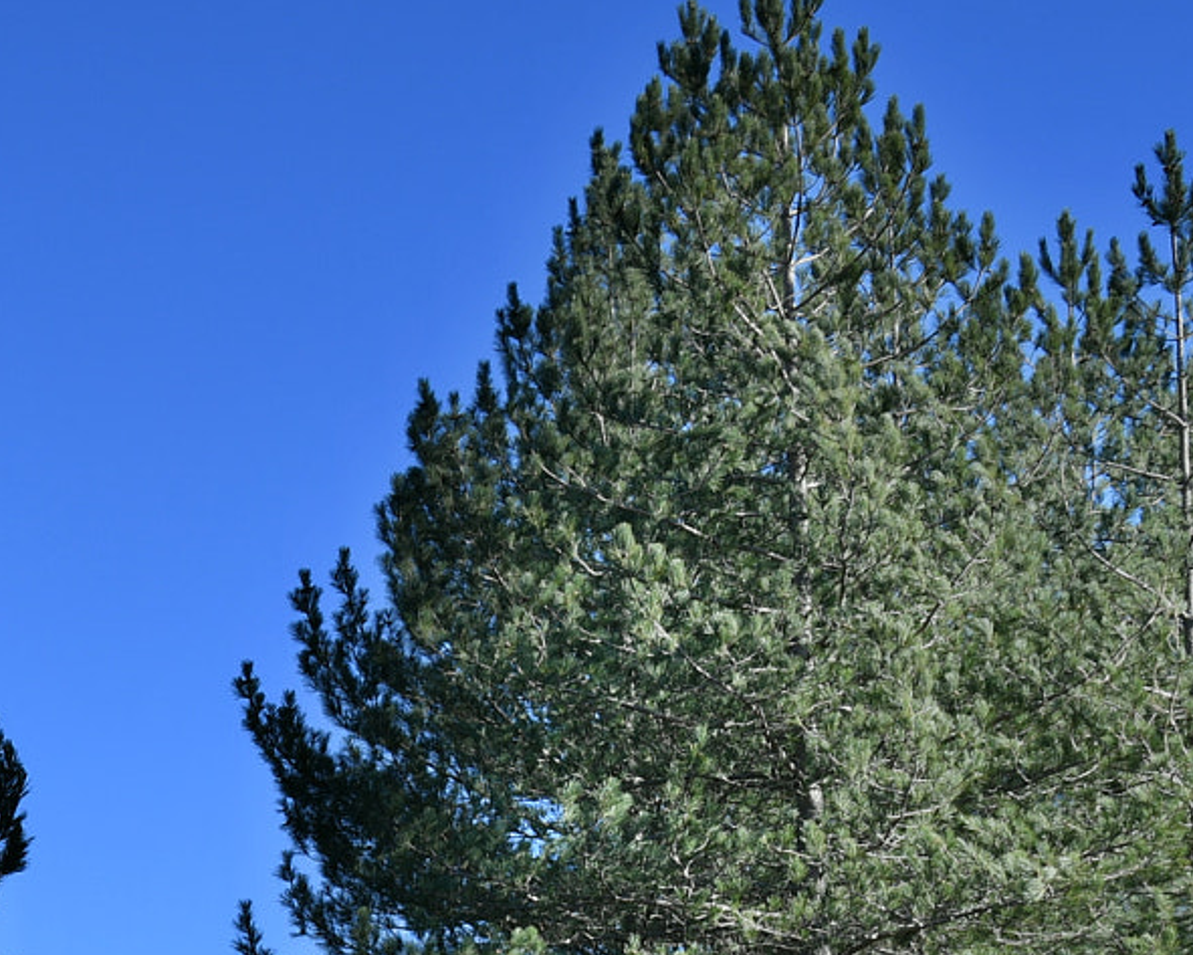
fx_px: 4308
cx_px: 105
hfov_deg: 15.6
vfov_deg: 12.5
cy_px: 989
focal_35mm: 122
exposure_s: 1/200
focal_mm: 32
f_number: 7.1
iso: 100
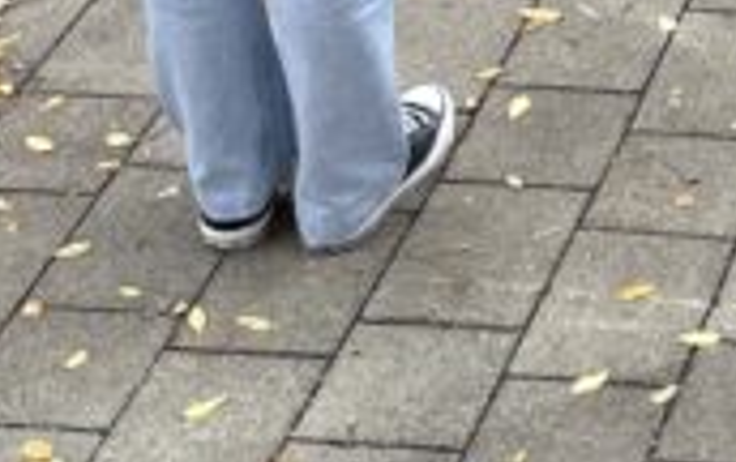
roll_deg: -1.2
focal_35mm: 164
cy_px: -796
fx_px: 3294
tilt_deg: -22.8
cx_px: 1352
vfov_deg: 7.3
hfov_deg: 11.7
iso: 50
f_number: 1.6
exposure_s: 1/992
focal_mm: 5.1
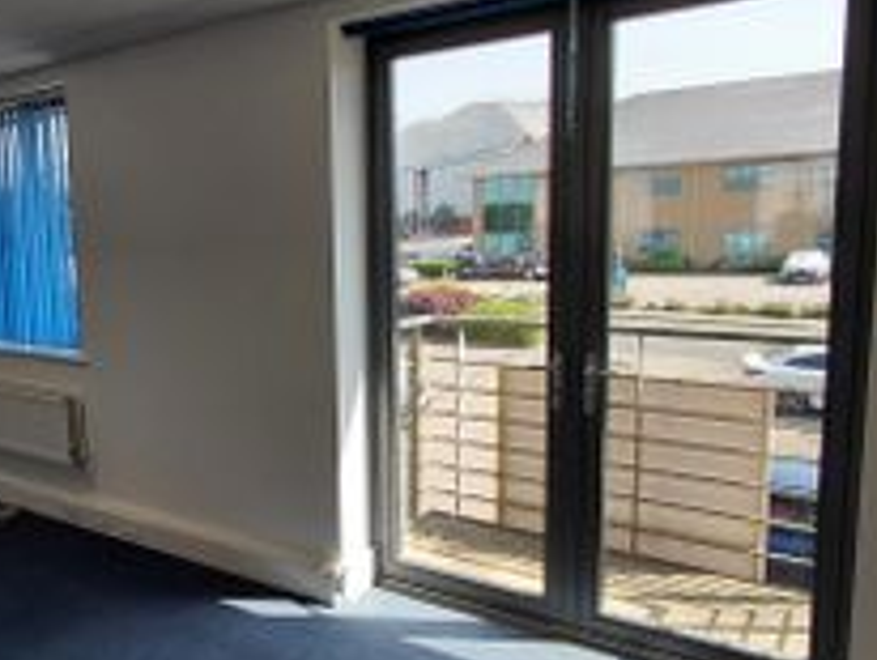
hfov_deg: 55.9
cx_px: 238
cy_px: 328
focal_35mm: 31
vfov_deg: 45.5
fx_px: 786
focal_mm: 1.64
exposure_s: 1/292
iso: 40
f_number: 2.2
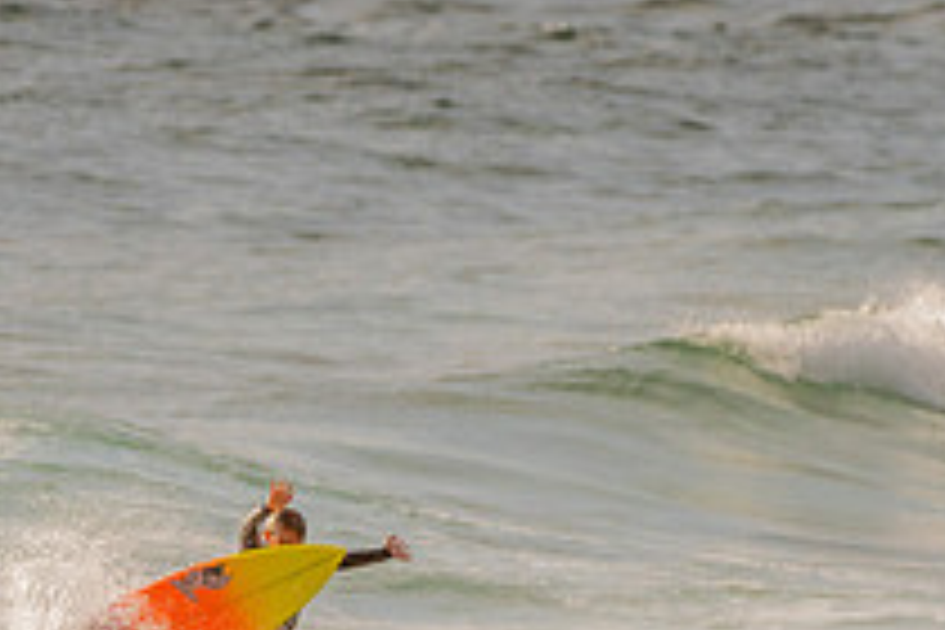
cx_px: 224
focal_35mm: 1693
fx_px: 44438
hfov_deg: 1.2
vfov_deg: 0.8
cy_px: 723
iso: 180
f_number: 5.6
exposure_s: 1/2000
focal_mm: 500
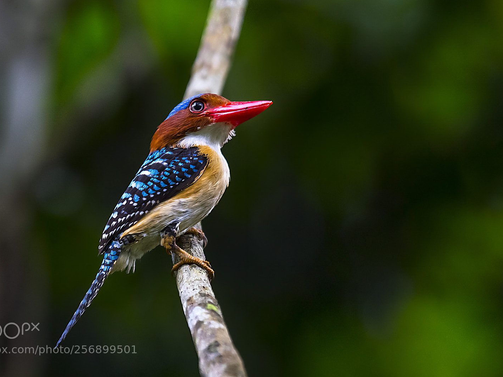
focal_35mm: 597
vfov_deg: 2.5
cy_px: 188
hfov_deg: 3.3
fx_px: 8676
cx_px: 235
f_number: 4
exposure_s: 1/400
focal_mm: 550
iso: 1600
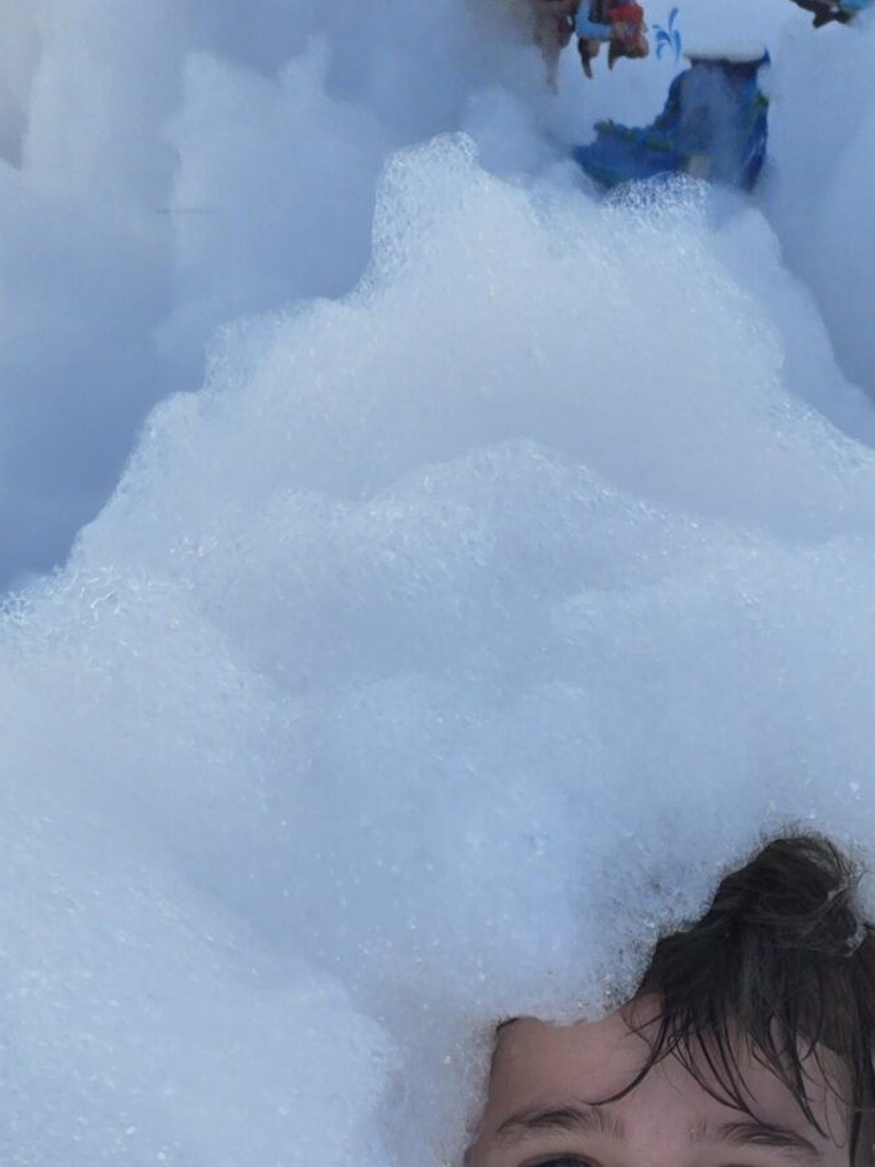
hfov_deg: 21.6
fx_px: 2259
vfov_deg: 25.4
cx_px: 717
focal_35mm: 67
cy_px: 1474
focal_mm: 5.4
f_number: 1.8
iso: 25
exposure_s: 1/1681
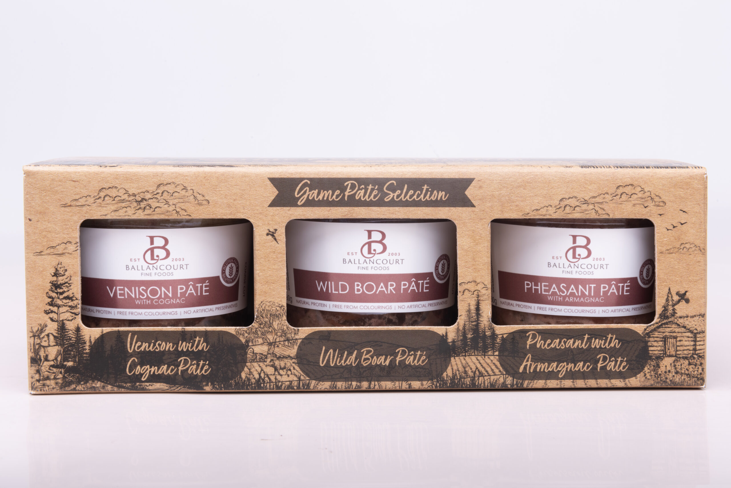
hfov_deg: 35.6
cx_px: 366
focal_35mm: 56
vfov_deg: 24.2
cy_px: 244
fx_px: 1138
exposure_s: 1/200
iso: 200
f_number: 18
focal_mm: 56
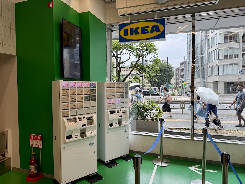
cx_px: 122
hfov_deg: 71.6
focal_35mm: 24
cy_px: 92
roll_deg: -0.5
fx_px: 170
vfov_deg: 56.8
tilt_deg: -2.5
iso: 80
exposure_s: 1/868
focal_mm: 6.76
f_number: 1.78
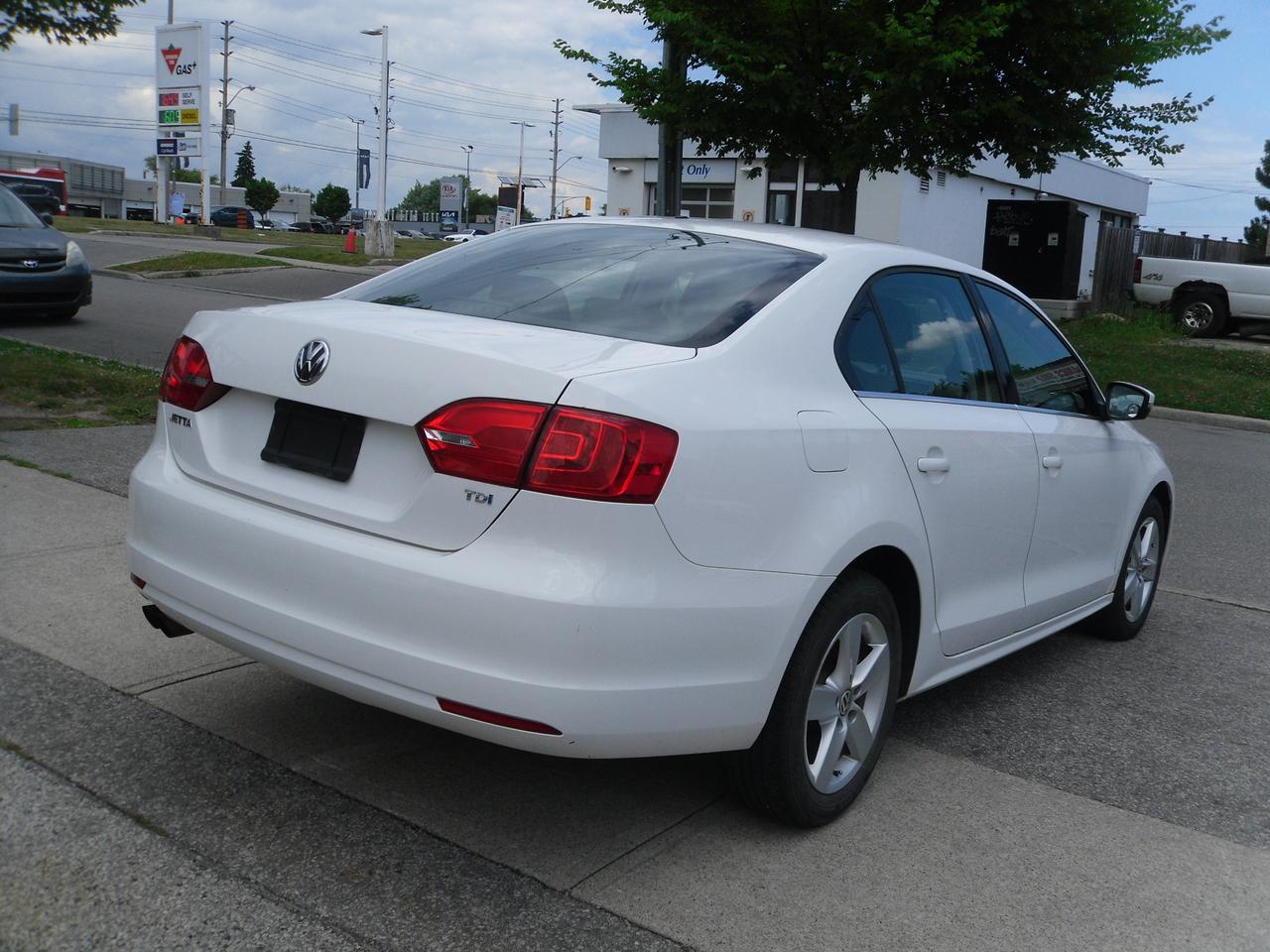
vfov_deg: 40.7
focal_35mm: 35
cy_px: 476
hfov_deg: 52.6
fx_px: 1284
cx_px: 635
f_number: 8.2
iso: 80
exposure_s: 1/250
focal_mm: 6.3
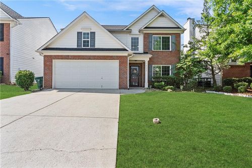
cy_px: 84
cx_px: 126
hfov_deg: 93.3
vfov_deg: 70.4
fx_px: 119
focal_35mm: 17
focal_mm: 17
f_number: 10
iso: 200
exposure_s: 1/20
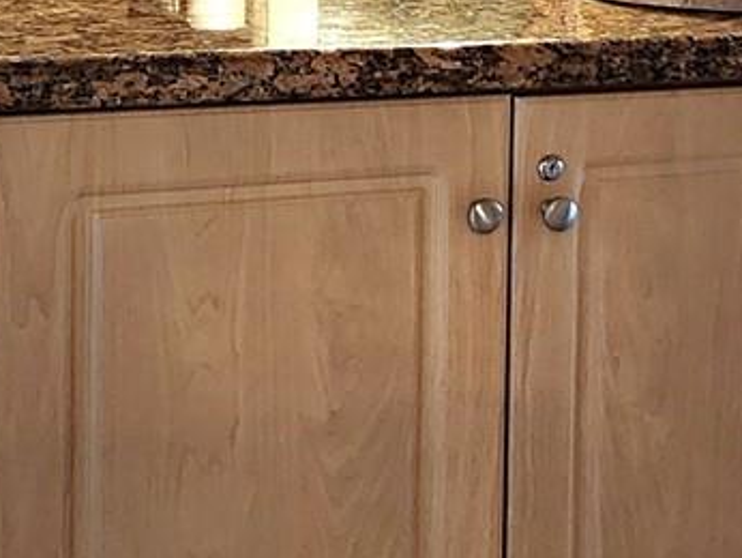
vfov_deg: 22.8
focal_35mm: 60
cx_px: 516
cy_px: -74
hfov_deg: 31.8
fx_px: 1287
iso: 200
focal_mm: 2.2
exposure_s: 1/60.2
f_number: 2.2
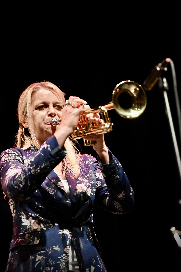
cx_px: 90
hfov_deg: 10.2
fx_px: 1018
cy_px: 136
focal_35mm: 135
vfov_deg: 15.2
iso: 2500
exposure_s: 1/160
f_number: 2.8
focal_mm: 135
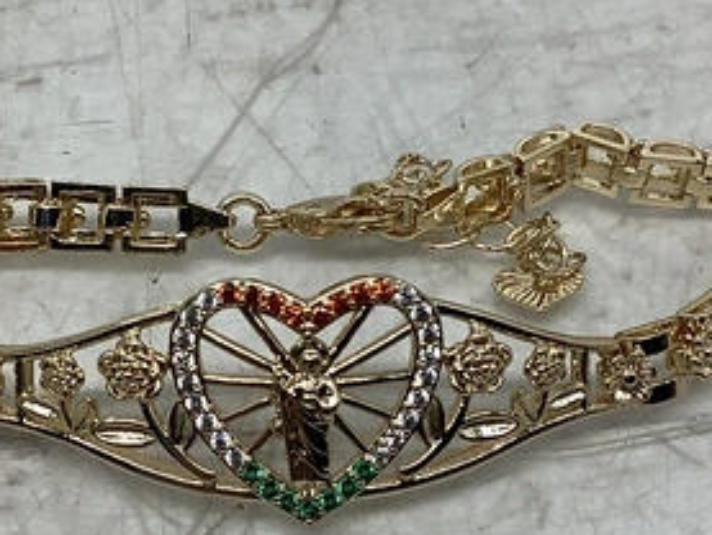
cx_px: 303
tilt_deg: -49.9
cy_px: 305
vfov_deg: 17.6
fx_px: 1729
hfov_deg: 23.3
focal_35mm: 84
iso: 50
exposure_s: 1/120
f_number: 2.4
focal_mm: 3.3
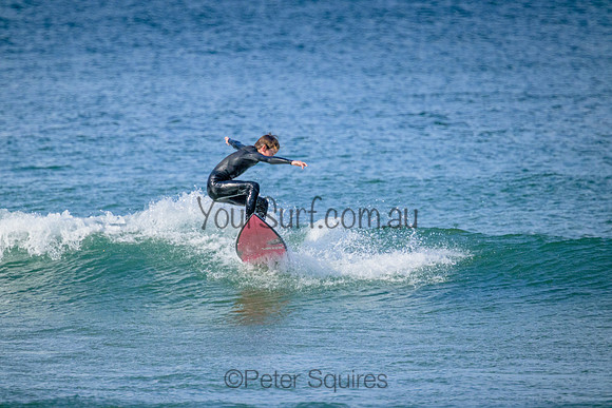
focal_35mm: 800
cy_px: 204
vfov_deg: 1.7
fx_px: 13603
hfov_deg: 2.6
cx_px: 306
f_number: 11
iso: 2800
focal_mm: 800
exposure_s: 1/1250
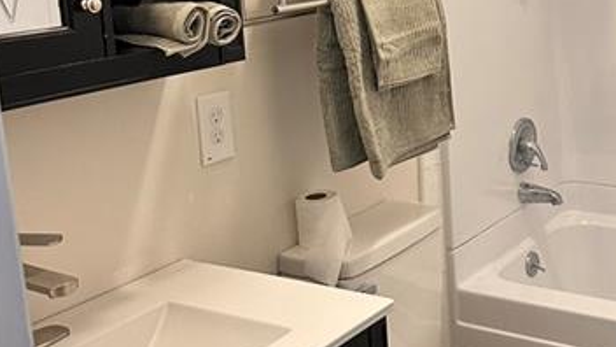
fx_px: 931
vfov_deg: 21.0
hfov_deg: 35.4
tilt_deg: -11.9
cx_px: 492
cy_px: 105
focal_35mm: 57
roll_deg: +3.0
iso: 250
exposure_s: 1/60
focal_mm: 6.86
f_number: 1.78
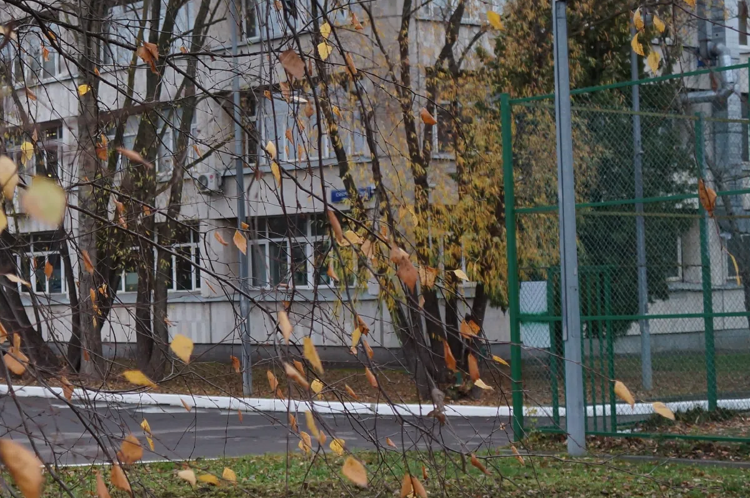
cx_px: 5
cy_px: 249
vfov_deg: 17.4
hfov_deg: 24.8
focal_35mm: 78
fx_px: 1623
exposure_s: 1/80
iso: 400
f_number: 4.5
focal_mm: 26
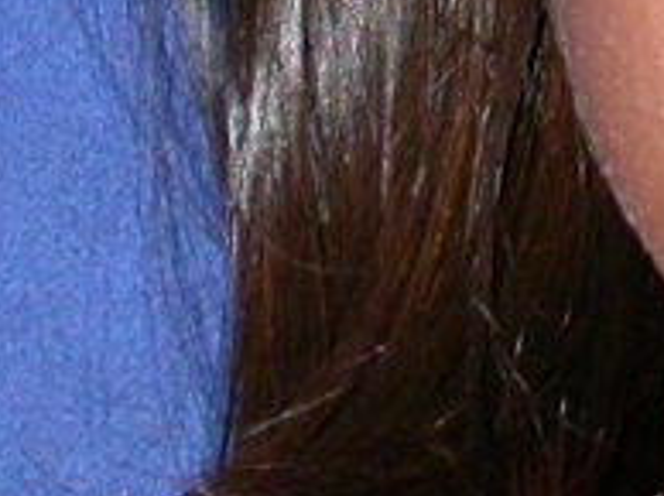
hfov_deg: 4.9
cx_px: 955
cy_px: -506
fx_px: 7721
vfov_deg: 3.6
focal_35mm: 403
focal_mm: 12.7
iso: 100
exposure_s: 1/60.3
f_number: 3.1
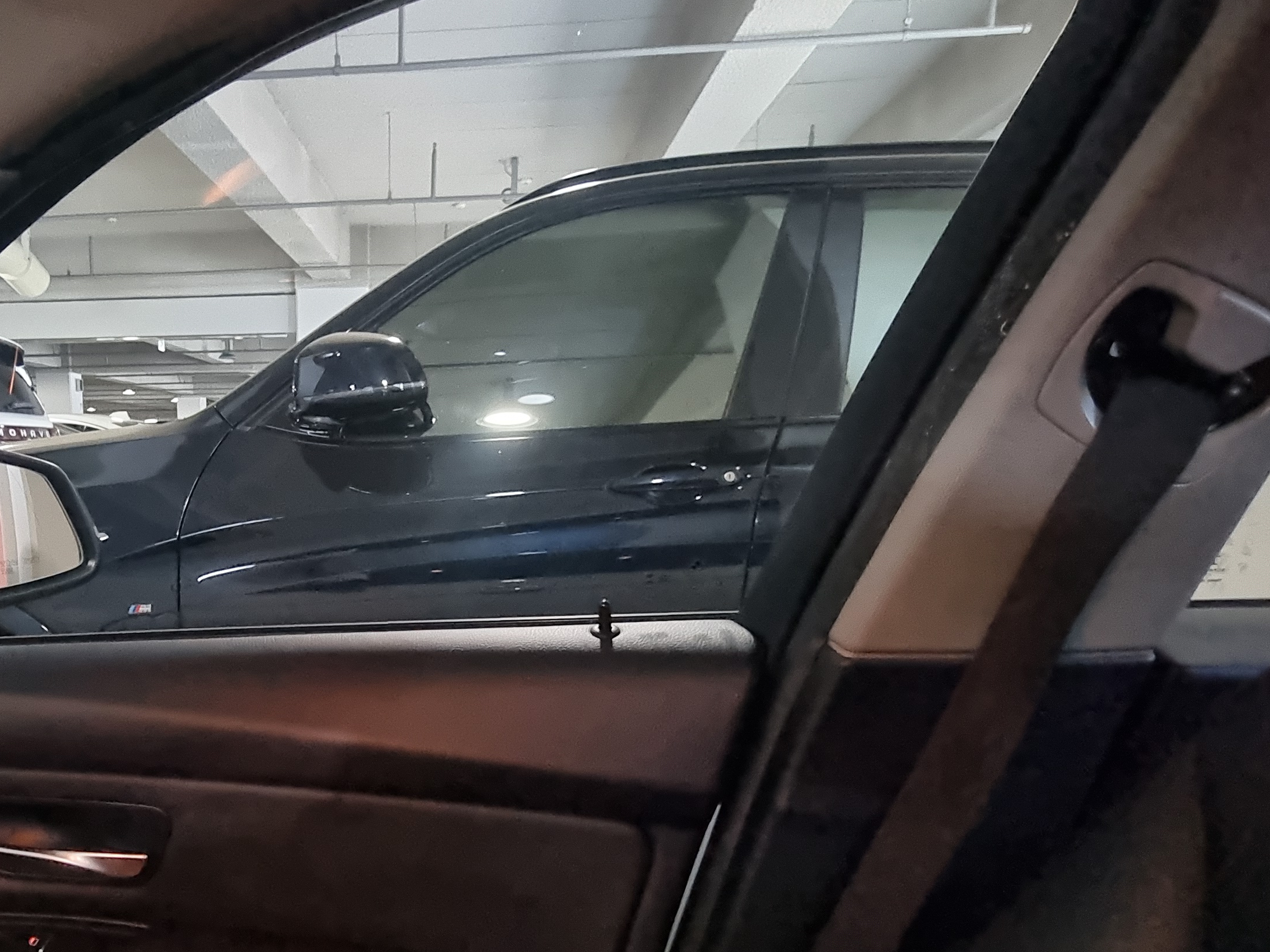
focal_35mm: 24
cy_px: 635
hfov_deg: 67.9
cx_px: 351
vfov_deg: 55.6
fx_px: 881
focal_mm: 2.2
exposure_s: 1/24
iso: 1250
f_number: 2.2
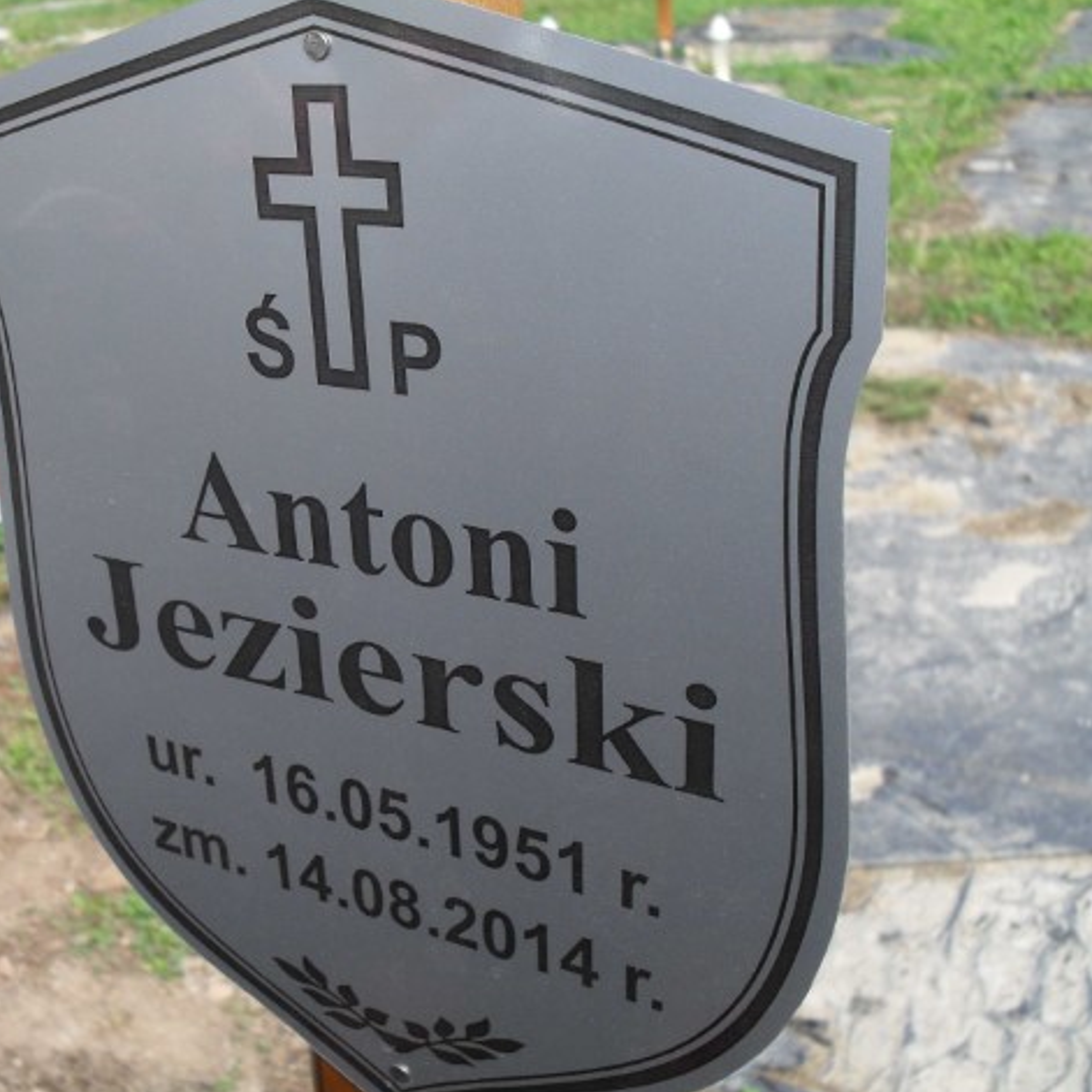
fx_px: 1499
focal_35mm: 42
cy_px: 545
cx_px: 390
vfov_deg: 40.0
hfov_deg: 39.7
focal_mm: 6.3
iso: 100
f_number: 3.2
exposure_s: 1/350
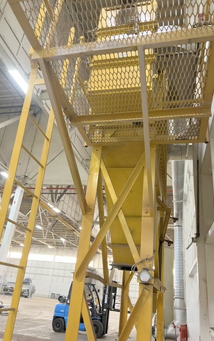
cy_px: 170
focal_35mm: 28
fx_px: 261
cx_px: 112
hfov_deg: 44.6
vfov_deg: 66.4
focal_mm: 5.7
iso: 200
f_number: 1.5
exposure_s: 1/60
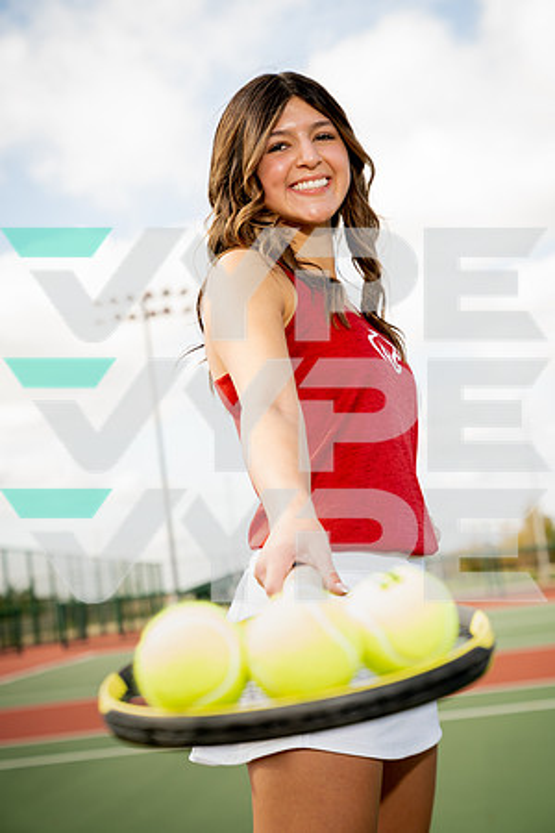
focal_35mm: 61
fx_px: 1411
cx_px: 278
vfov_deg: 32.9
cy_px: 416
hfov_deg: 22.3
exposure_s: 1/250
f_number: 4.5
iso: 100
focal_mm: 61
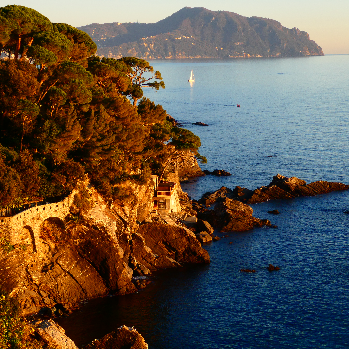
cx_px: 121
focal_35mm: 72
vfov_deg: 24.0
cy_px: 175
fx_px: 821
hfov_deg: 23.9
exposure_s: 1/125
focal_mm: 10.9
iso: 80
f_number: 4.3
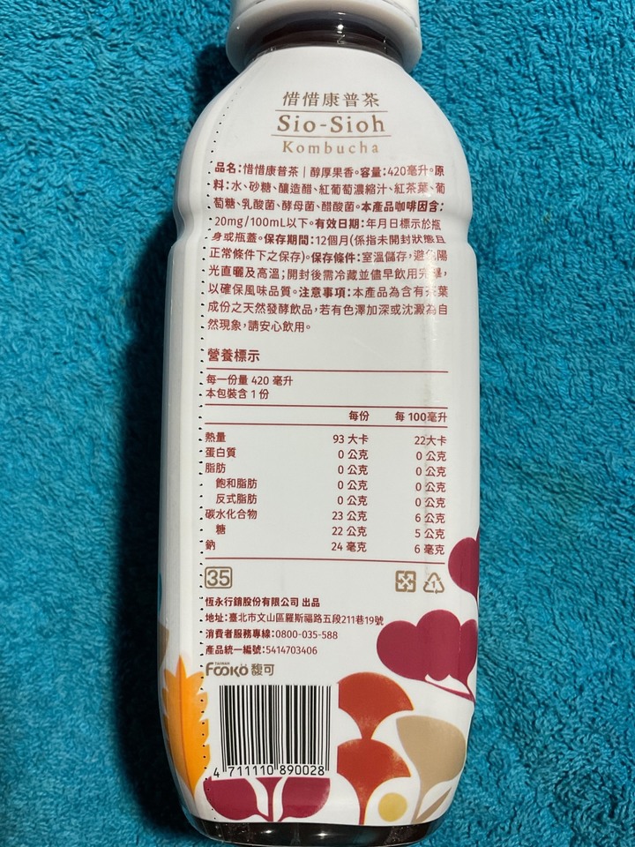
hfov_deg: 48.2
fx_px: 709
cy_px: 424
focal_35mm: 29
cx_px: 318
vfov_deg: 61.7
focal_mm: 3
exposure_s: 1/60
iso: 80
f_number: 1.8
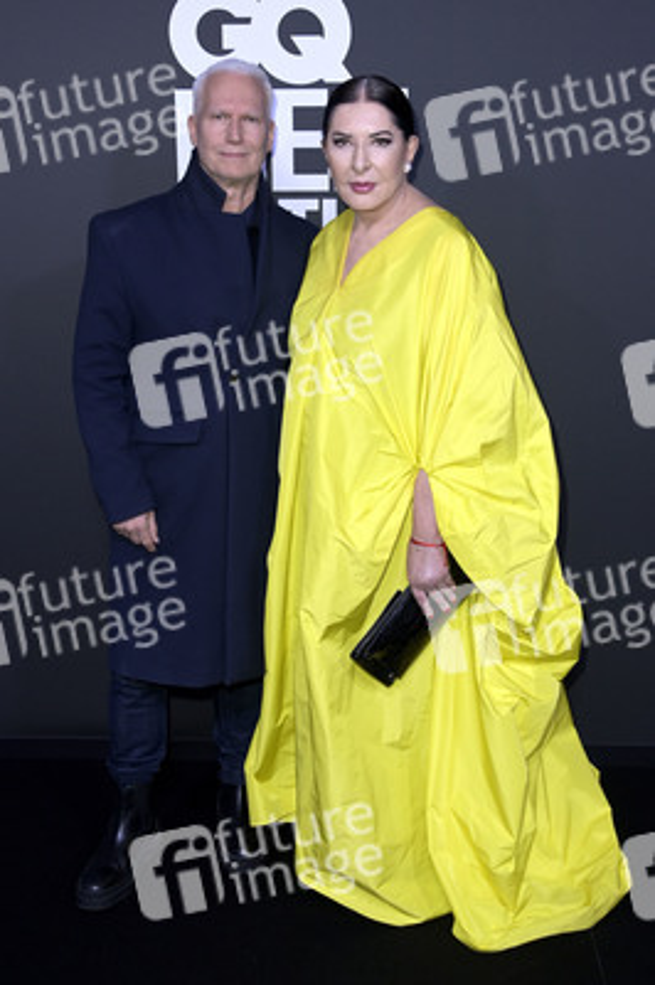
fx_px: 1039
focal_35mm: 38
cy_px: 492
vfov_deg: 50.7
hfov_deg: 35.0
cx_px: 328
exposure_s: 1/250
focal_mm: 38
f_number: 5.6
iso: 1000
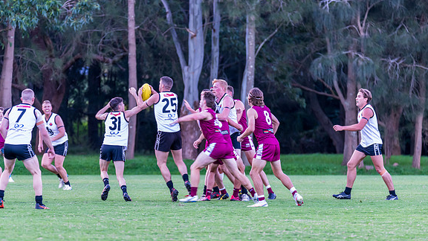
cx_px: 213
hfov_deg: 6.7
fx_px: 3643
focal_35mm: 321
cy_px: 142
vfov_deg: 3.8
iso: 1600
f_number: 5.6
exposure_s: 1/160
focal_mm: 300
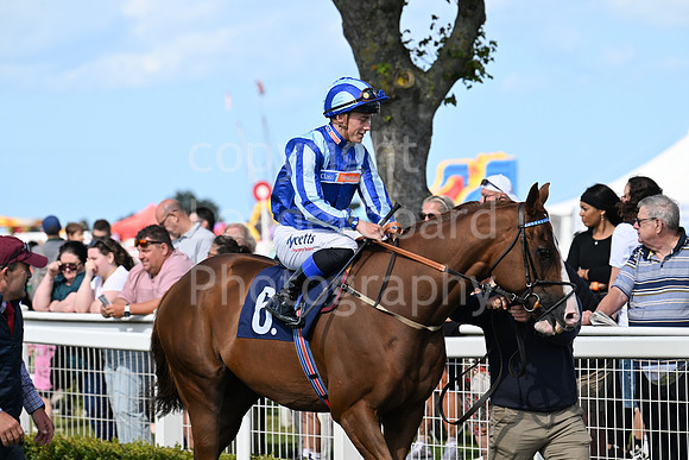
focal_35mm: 200
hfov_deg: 10.3
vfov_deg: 6.9
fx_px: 3828
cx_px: 344
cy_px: 230
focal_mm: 200
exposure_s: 1/2000
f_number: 5.6
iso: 500
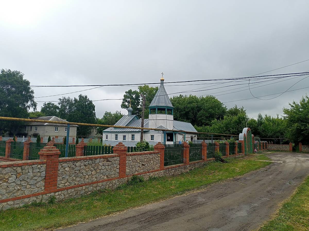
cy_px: 116
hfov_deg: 63.4
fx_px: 250
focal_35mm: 28
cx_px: 154
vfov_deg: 49.7
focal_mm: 4.69
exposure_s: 1/1859
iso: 112
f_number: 1.8
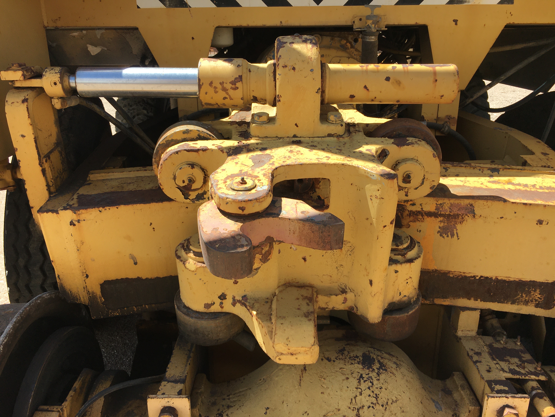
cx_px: 278
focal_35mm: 29
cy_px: 208
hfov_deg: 61.7
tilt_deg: -18.2
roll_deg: -2.4
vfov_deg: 48.2
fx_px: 465
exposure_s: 1/732
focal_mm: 4.15
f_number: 2.2
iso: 25
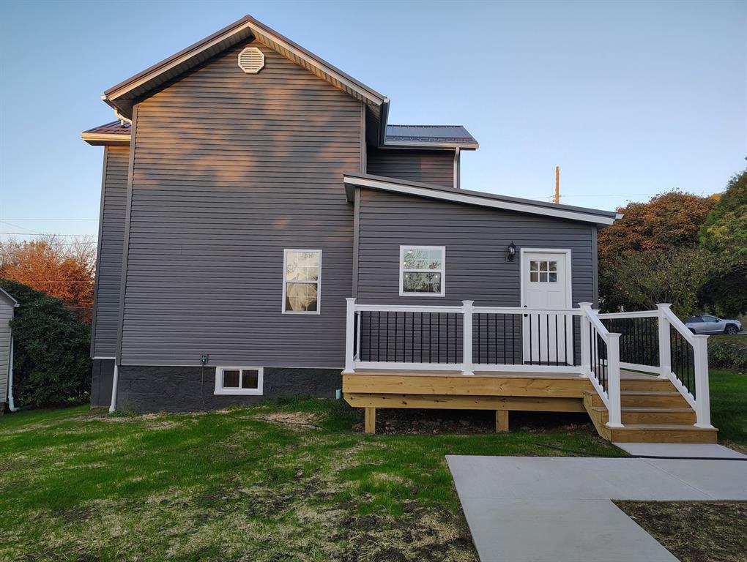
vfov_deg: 56.9
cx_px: 374
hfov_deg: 71.5
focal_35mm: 24
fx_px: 519
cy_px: 281
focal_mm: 5.56
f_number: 1.8
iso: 238
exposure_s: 1/120
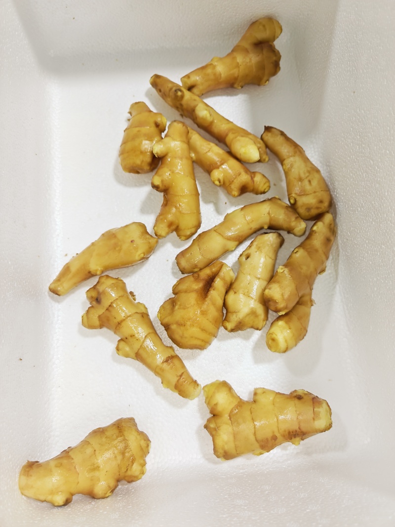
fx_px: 365
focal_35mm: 24
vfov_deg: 71.6
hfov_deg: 56.8
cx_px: 198
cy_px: 264
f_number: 1.9
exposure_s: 1/50
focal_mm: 6.67
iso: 125
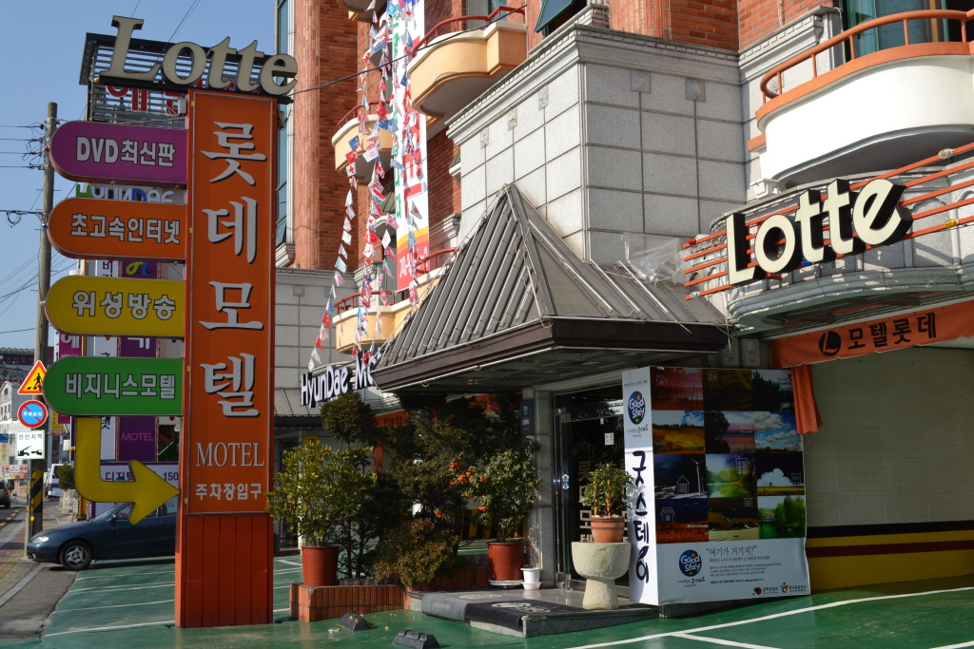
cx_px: 487
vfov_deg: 31.9
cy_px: 324
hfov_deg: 46.4
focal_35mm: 42
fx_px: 1136
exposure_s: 1/200
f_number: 9
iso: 100
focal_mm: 28
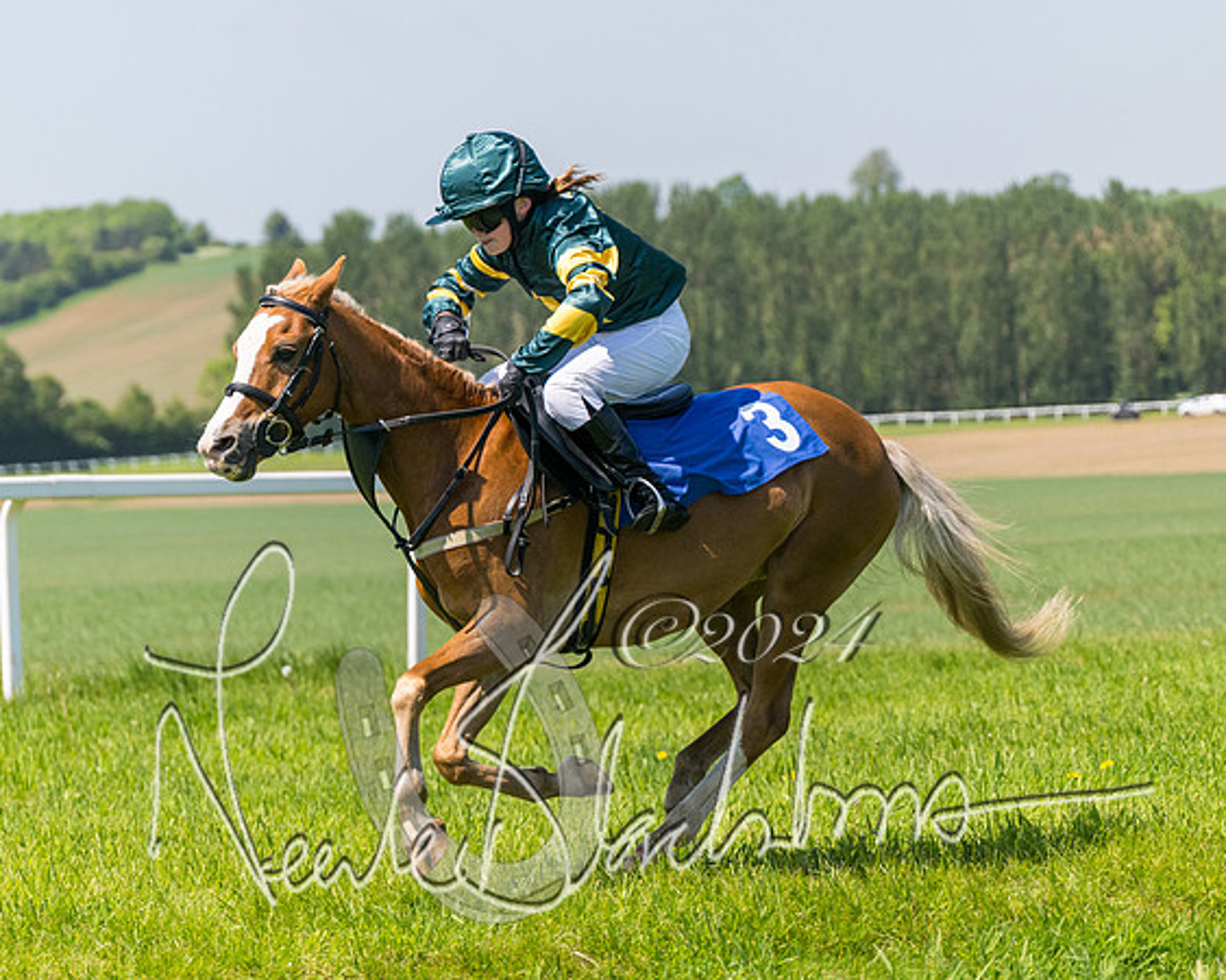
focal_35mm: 138
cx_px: 538
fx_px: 4997
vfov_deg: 11.2
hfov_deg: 14.0
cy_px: 488
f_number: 4
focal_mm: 98
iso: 400
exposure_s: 1/6400
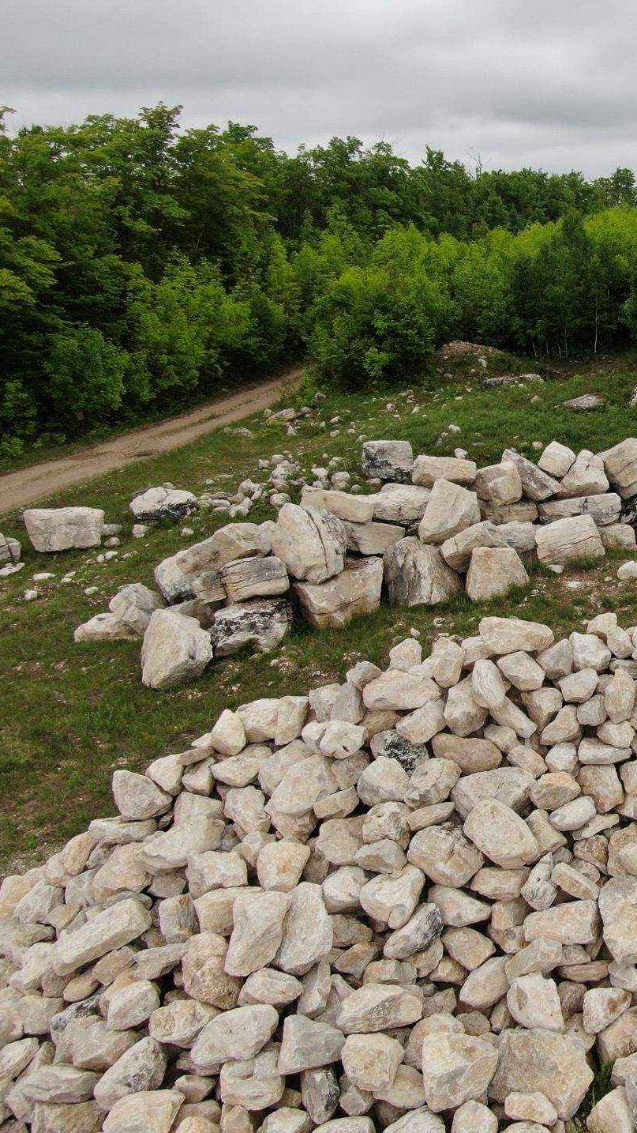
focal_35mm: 35
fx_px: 1051
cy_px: 565
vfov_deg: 56.6
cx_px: 729
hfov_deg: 29.8
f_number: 2.8
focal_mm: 4.39
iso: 100
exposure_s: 1/800
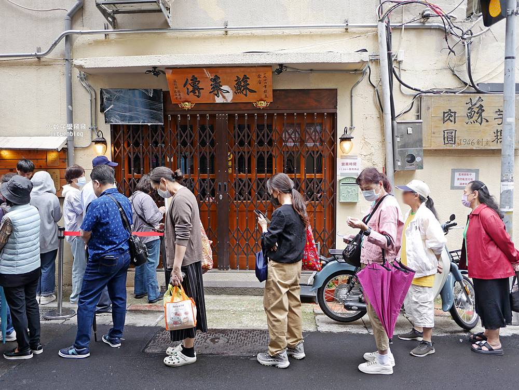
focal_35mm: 28
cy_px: 195
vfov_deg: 49.8
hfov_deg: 63.4
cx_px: 260
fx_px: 420
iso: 200
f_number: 2.5
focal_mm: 14
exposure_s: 1/400
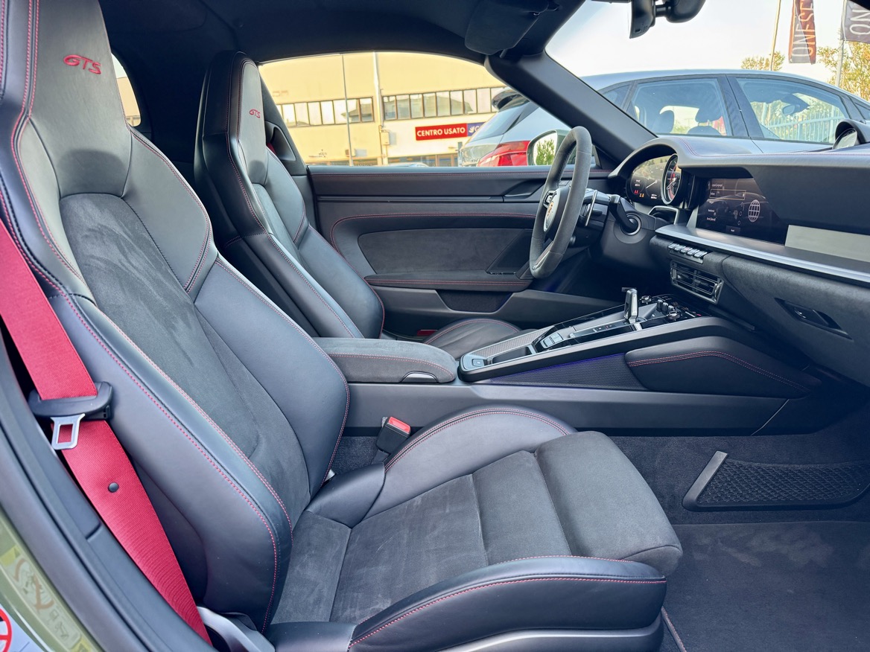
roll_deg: +3.9
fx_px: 603
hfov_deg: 71.6
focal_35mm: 24
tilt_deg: -14.2
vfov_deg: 56.8
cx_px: 435
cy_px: 326
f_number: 1.78
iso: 200
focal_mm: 6.76
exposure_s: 1/76
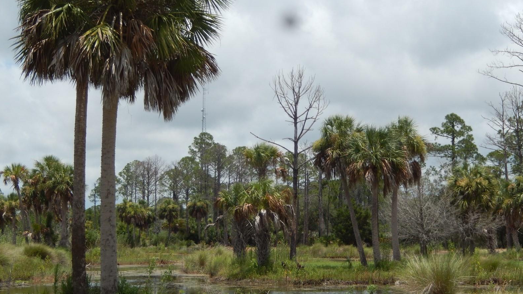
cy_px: 151
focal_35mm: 74
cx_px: 264
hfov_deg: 28.6
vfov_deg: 16.3
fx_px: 1026
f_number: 4.8
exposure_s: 1/1000
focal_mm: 12
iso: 125
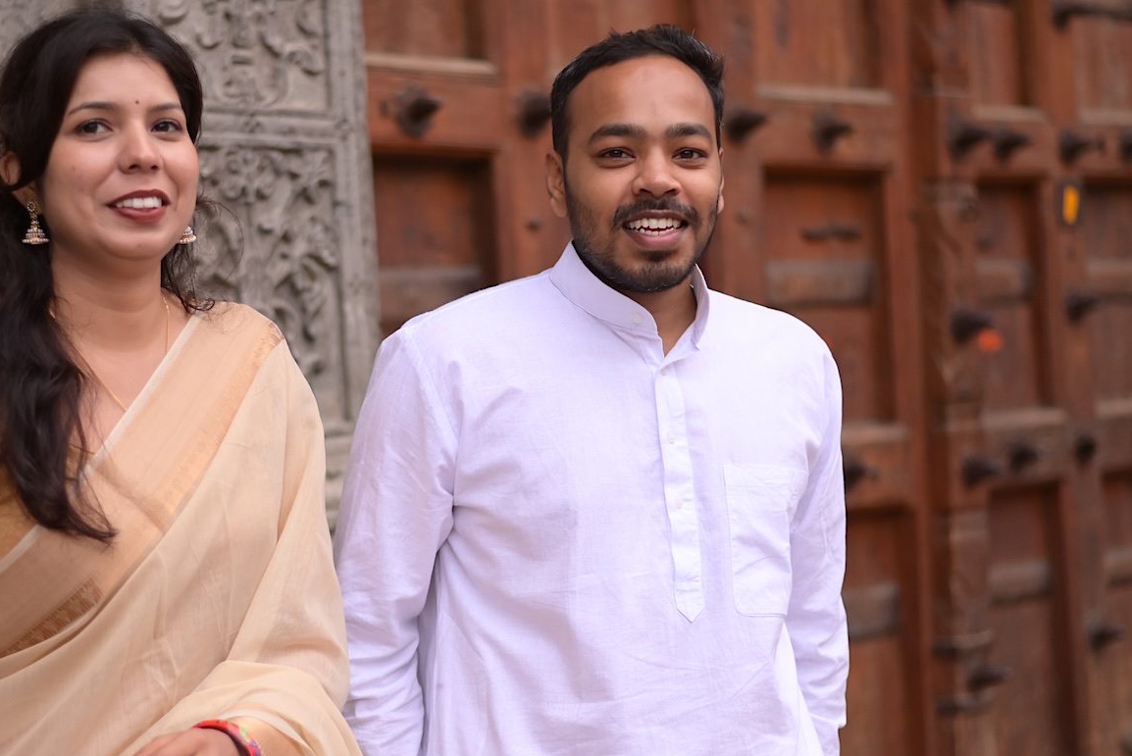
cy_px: 407
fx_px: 2454
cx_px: 407
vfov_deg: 17.5
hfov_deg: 25.9
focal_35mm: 78
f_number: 1.8
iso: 640
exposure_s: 1/1600
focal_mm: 50
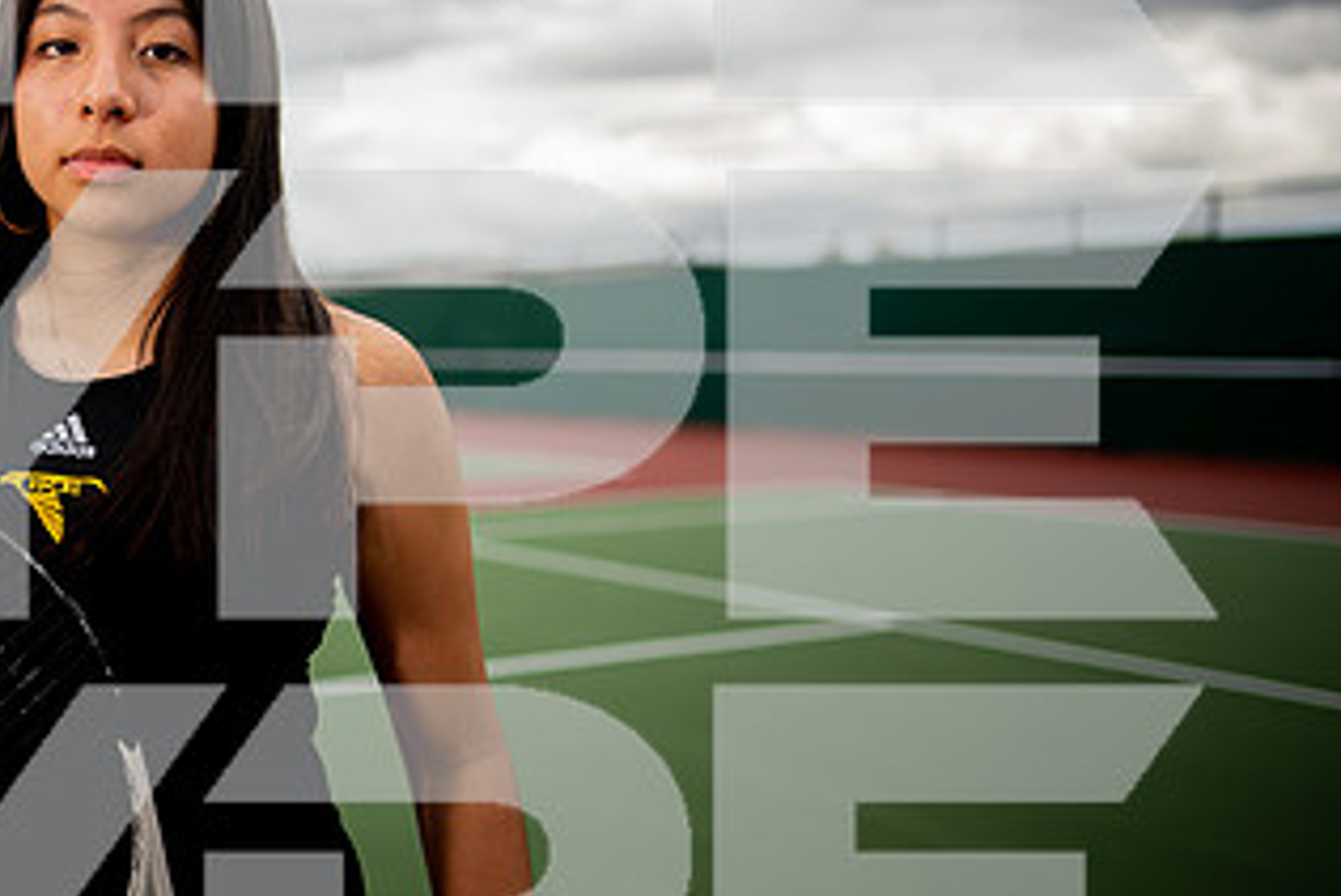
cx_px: 136
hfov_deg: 41.1
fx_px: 1640
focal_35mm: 44
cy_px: 397
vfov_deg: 30.5
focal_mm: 24
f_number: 1.4
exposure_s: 1/2000
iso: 50
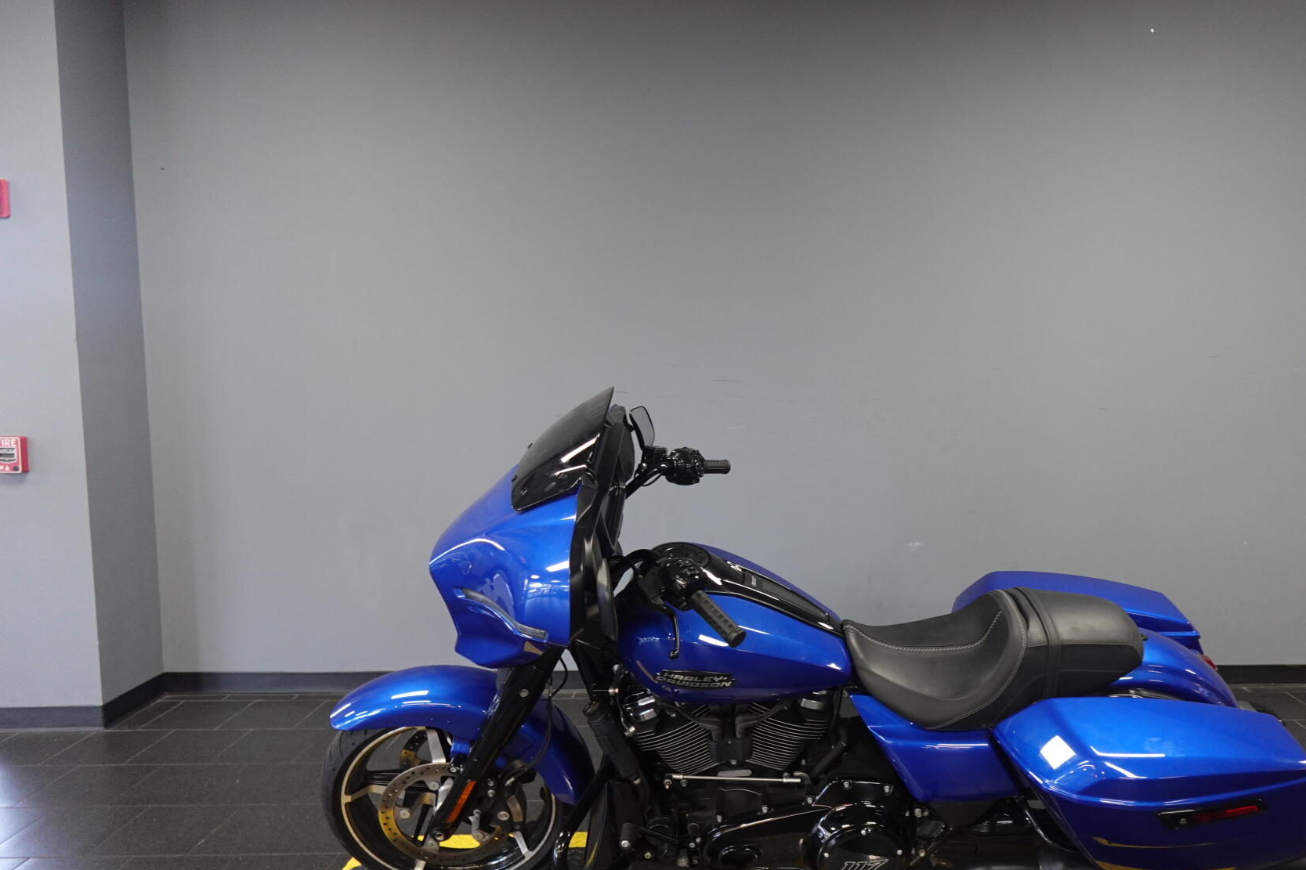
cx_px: 773
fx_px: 871
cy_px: 436
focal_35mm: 24
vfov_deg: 53.1
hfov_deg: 73.1
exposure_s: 1/80
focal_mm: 7.6
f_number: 2
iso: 500
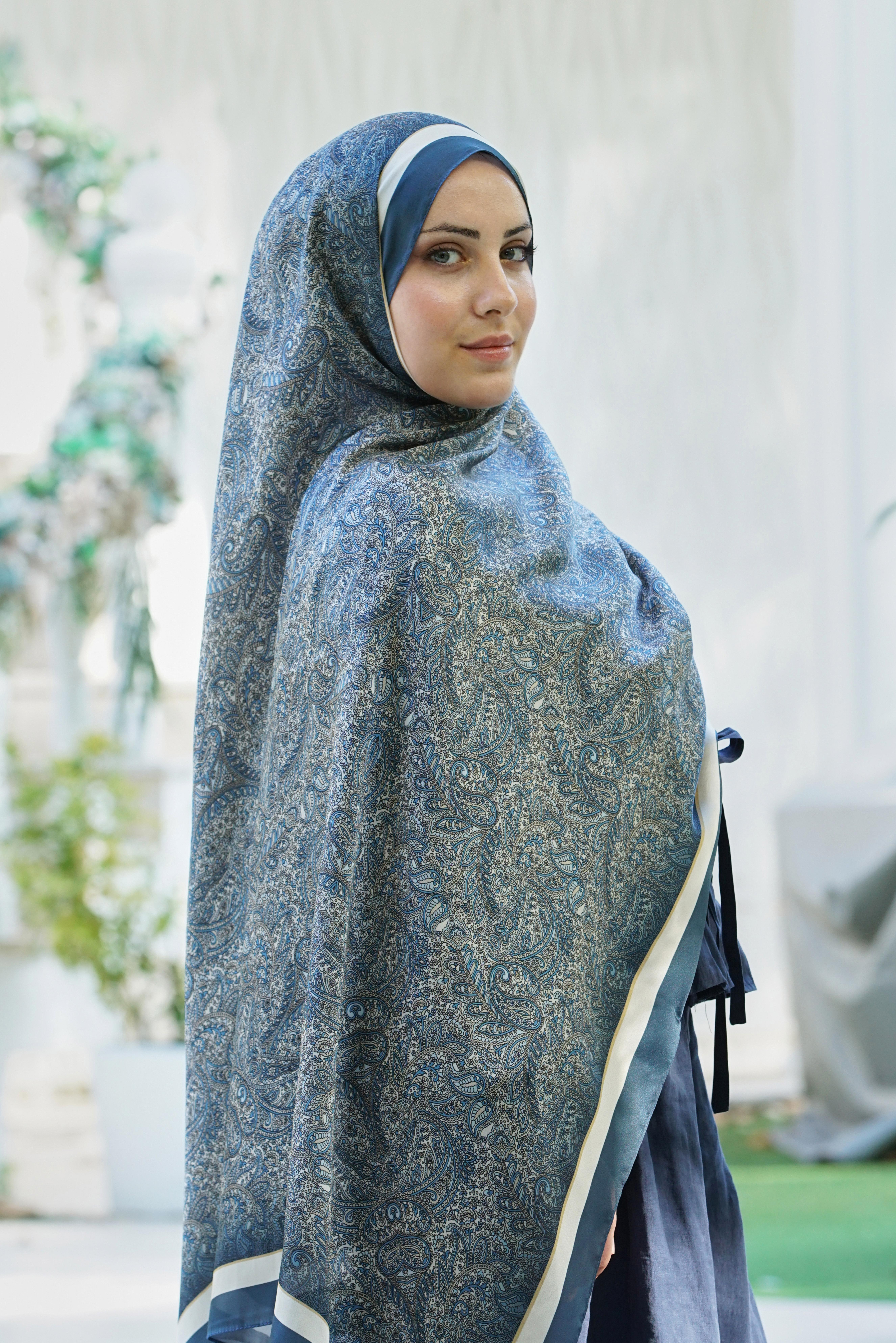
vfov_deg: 17.1
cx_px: 448
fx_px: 4478
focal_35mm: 120
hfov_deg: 11.4
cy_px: 672
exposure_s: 1/125
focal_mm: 120
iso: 500
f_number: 5.6
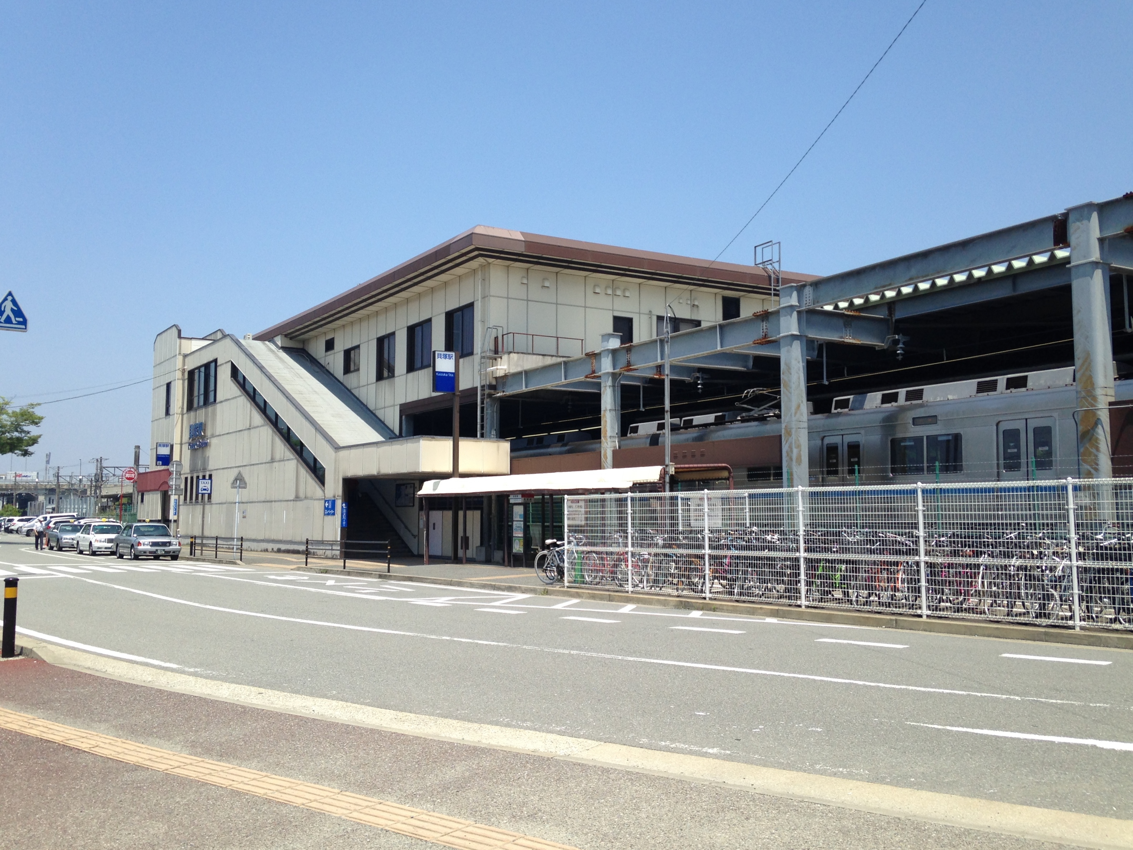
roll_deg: +0.5
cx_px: 566
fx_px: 1080
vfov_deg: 42.9
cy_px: 425
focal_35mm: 33
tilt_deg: +6.0
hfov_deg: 55.4
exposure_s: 1/1550
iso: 50
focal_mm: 4.12
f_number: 2.4
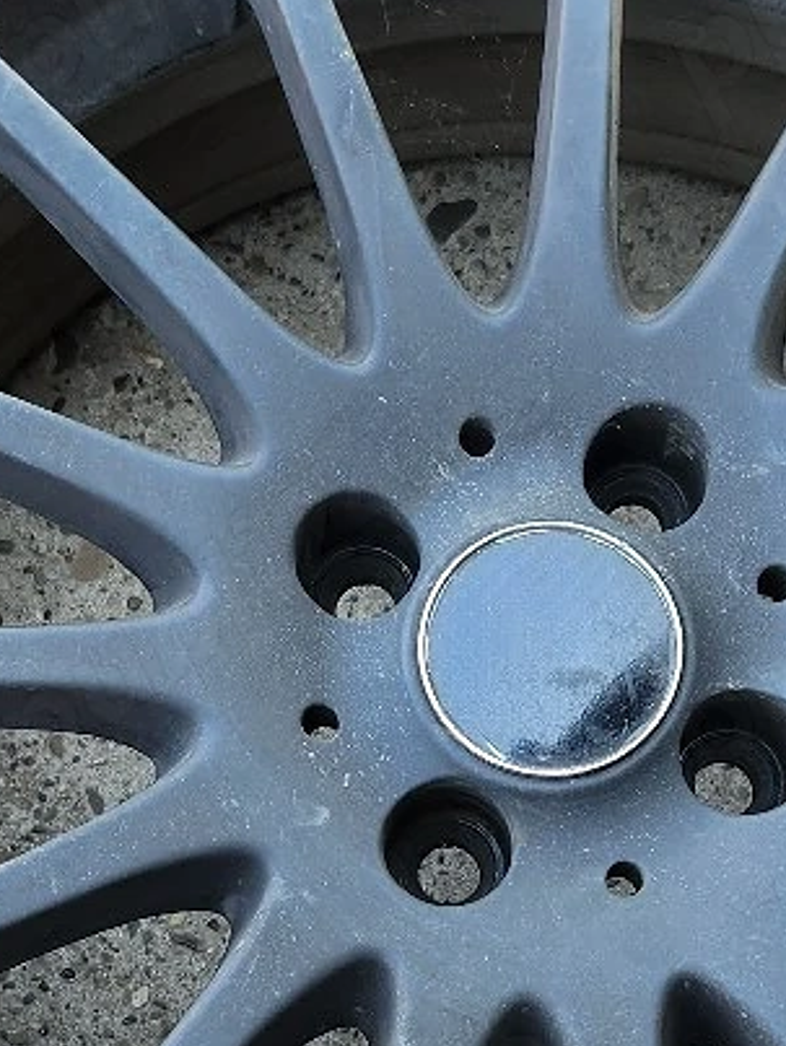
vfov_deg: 25.5
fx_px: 2297
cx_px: 449
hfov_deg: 19.4
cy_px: 666
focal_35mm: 76
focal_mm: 5.4
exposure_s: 1/101
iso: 32
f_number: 1.8
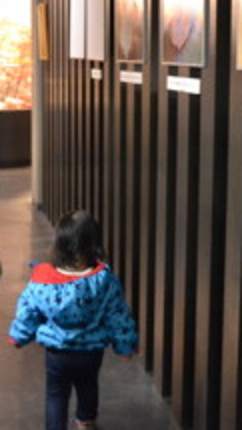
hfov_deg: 14.5
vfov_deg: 25.8
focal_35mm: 82
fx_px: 936
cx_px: 8
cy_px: 178
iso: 3200
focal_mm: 25
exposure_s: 1/25
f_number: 3.8
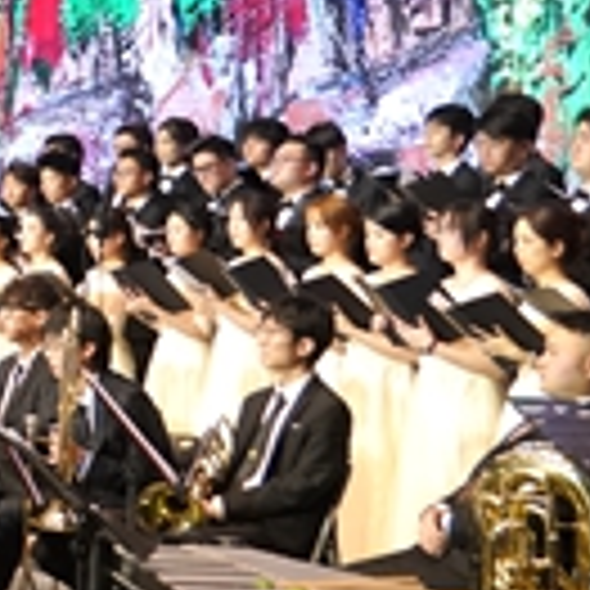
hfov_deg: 12.1
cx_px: -671
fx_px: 2410
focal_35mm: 125
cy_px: -36
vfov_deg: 13.7
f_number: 4
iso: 1250
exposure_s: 1/100
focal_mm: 24
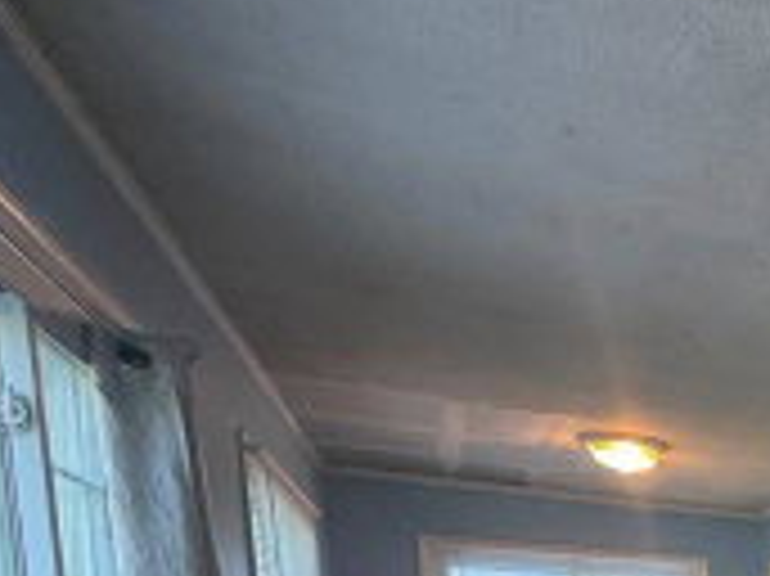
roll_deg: -0.9
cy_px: 828
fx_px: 934
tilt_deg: -10.0
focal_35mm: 42
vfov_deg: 26.5
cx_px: 1000
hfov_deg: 33.1
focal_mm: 2.22
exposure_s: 1/60
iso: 640
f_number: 2.2
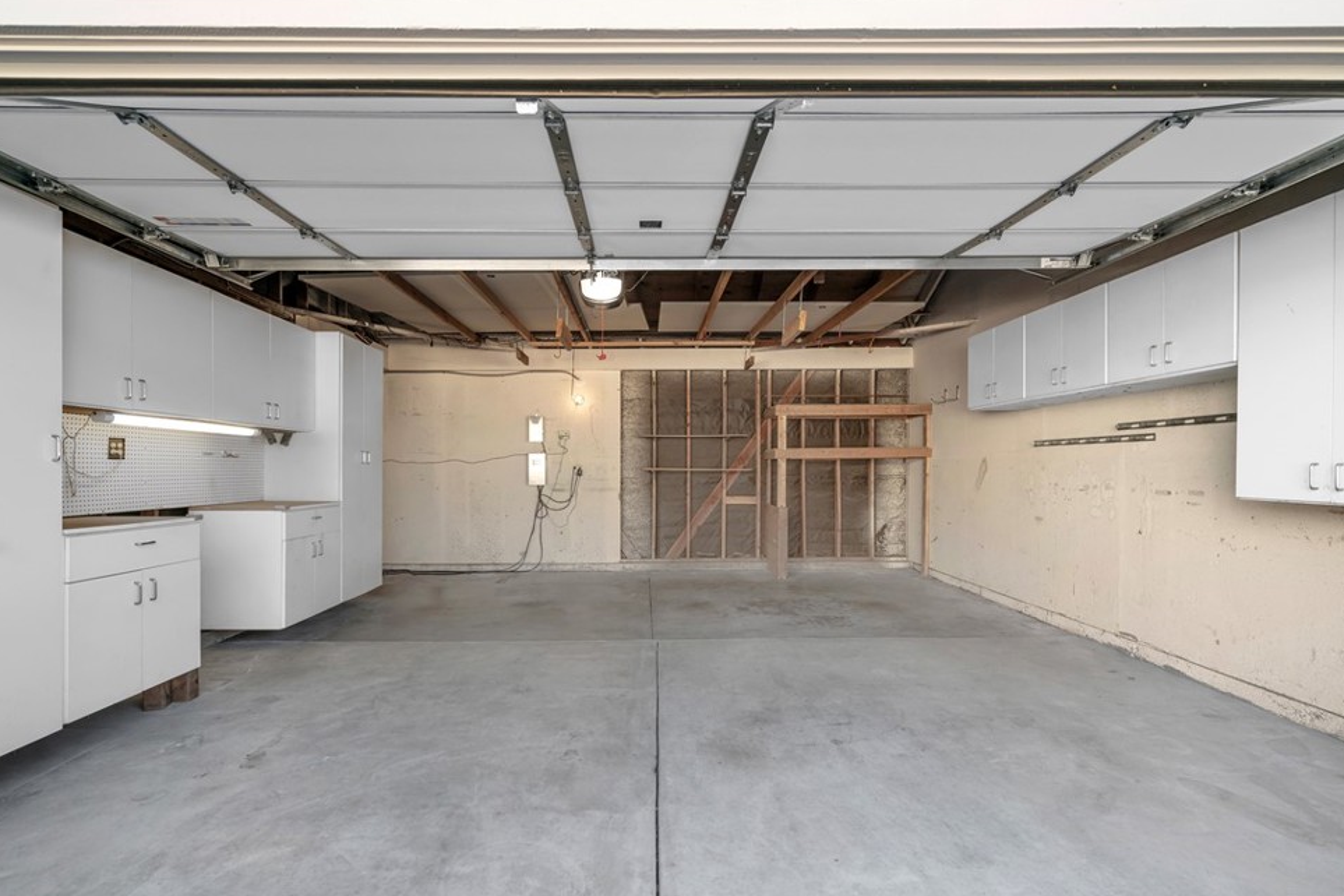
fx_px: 635
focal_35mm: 17
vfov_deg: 70.4
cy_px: 468
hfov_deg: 93.3
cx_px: 662
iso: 160
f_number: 8
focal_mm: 16
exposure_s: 1/25
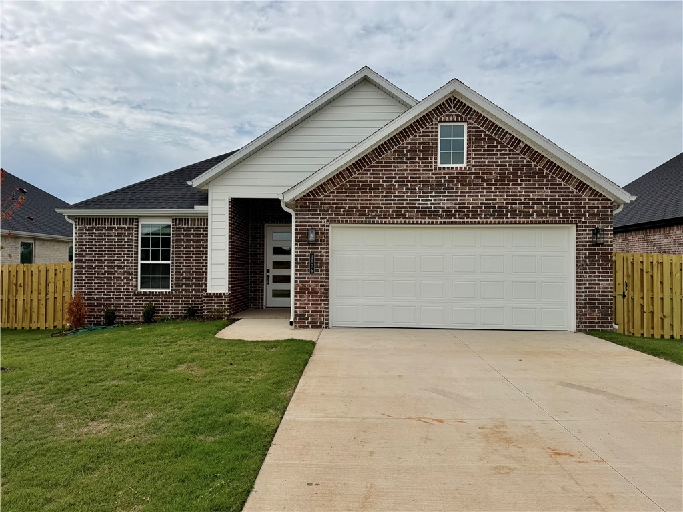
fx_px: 474
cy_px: 256
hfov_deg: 71.6
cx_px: 342
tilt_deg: +1.7
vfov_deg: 56.8
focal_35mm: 24
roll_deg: -0.7
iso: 80
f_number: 1.78
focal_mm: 6.76
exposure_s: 1/7353
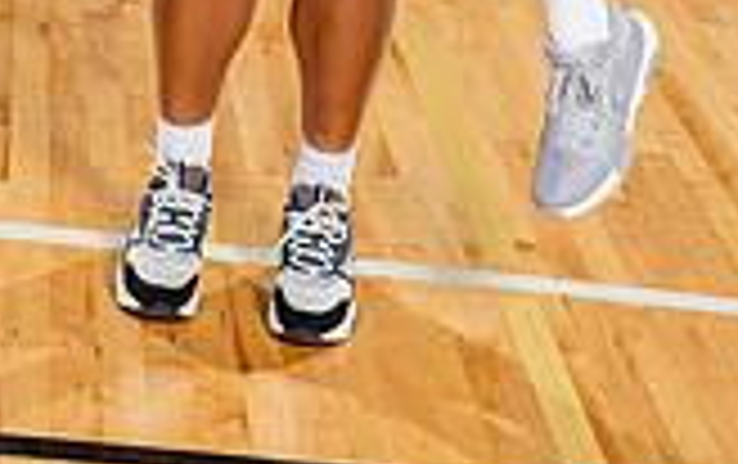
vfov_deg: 9.0
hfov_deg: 15.2
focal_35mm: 137
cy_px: -478
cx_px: 310
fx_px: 2759
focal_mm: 49
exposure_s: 1/250
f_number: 5.6
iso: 200
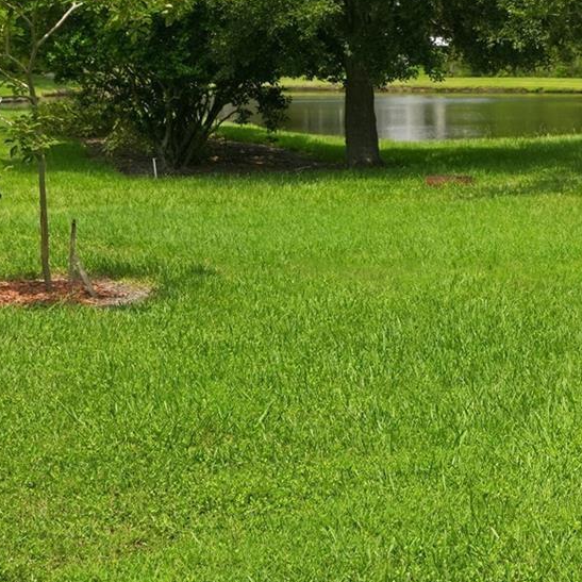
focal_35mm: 87
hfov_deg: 19.6
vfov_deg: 19.7
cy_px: 93
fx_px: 1655
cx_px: 505
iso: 500
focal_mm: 35
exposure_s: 1/800
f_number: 6.3
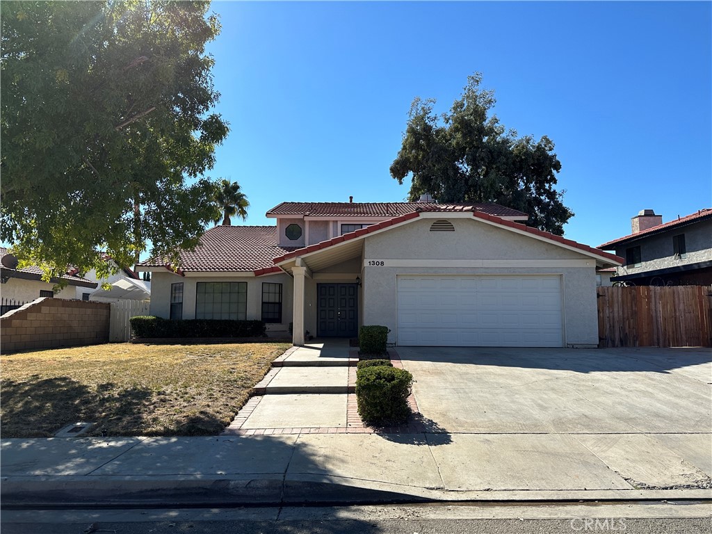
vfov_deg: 56.8
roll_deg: -0.1
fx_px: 494
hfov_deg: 71.6
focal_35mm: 24
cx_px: 356
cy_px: 267
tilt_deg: +5.4
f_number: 1.78
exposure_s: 1/5263
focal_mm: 6.86
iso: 80
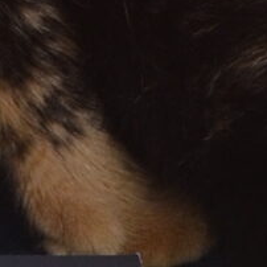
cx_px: -403
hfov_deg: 3.5
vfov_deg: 3.5
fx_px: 4311
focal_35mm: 494
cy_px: -114
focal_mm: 34
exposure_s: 1/15
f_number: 5
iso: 400
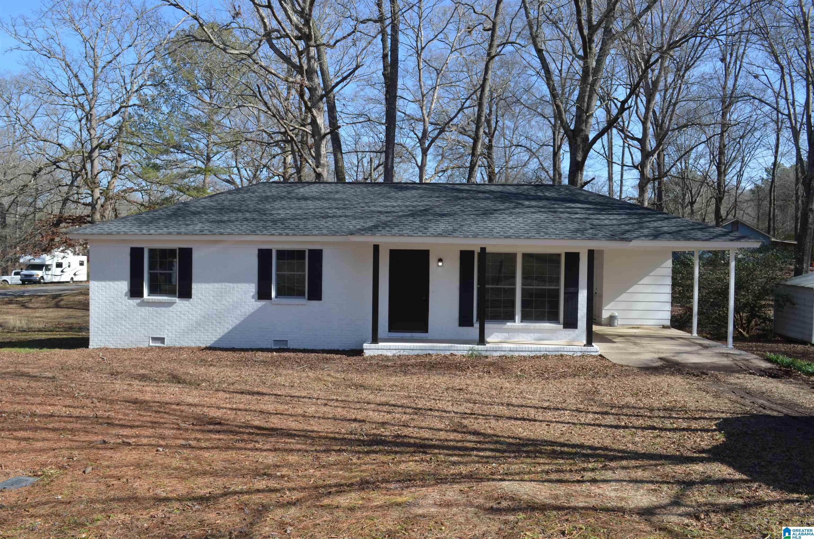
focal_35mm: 33
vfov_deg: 39.8
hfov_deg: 57.3
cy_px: 270
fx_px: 745
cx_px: 407
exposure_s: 1/200
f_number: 7.1
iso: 200
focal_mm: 22
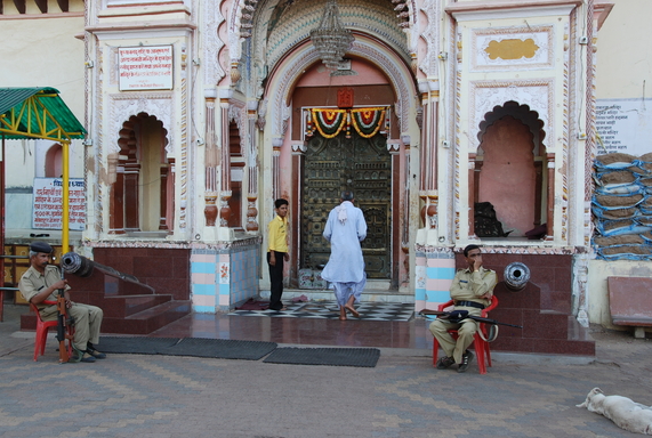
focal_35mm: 43
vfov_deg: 31.7
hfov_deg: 45.8
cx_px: 317
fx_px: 772
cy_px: 213
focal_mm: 27
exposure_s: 1/50
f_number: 7.1
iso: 200
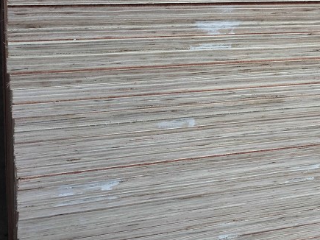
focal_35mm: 40
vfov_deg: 35.7
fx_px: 370
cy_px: 88
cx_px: 199
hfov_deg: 46.4
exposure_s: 1/17
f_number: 2.2
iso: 50
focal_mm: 4.15
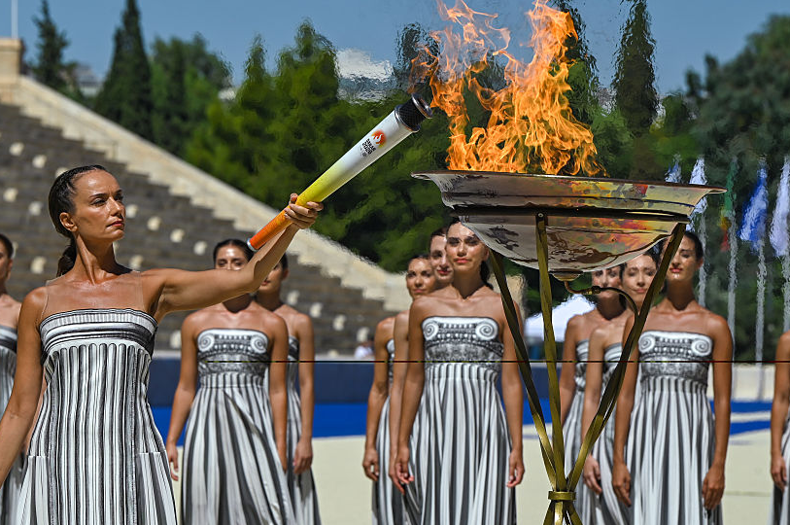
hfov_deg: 8.2
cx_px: 392
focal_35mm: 252
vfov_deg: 5.4
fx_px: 5523
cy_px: 245
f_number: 10
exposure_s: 1/1250
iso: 200
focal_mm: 200
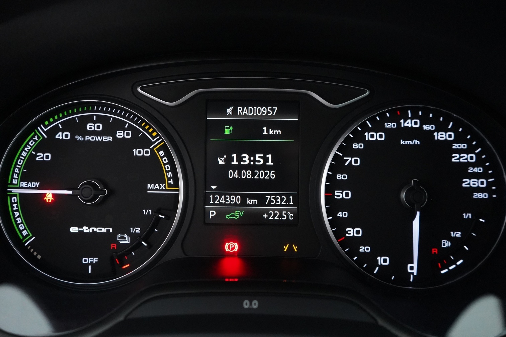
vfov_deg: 43.6
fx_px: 422
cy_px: 157
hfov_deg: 61.9
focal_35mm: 30
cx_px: 250
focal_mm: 28
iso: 12800
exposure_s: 1/50
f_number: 4.5
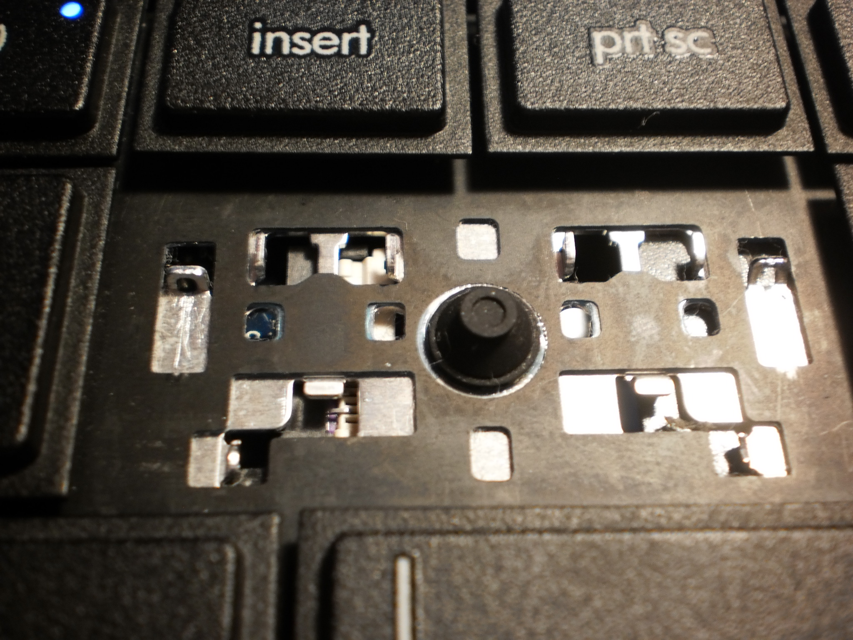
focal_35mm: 42
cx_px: 426
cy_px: 320
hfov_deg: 44.8
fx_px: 1035
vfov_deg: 34.3
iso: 125
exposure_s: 1/6
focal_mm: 7.4
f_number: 3.5
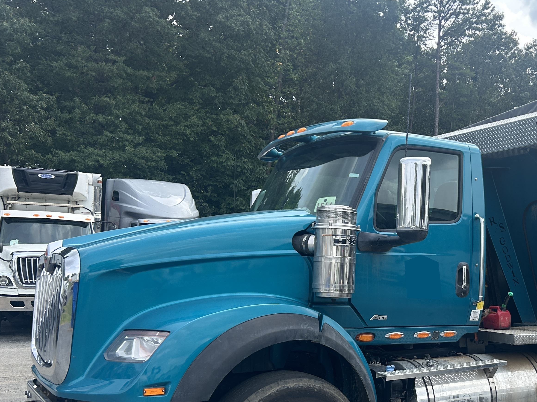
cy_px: 284
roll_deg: -1.1
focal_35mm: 45
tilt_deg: -0.5
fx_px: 698
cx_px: 458
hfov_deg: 39.7
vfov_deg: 31.8
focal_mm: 5.7
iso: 50
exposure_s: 1/1377
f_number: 1.5
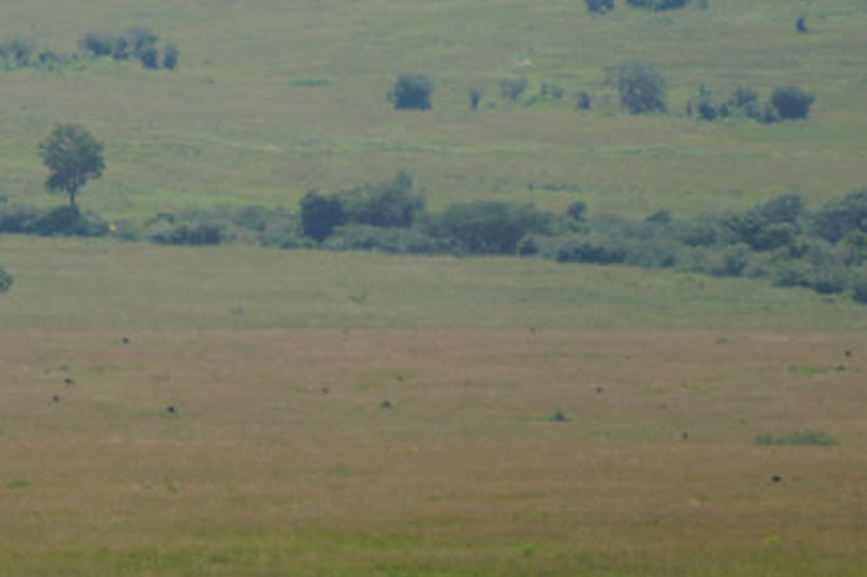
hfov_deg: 1.4
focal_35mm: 1506
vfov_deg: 0.9
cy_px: -264
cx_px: -153
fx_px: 36254
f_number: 6.3
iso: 100
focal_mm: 400
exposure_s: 1/500
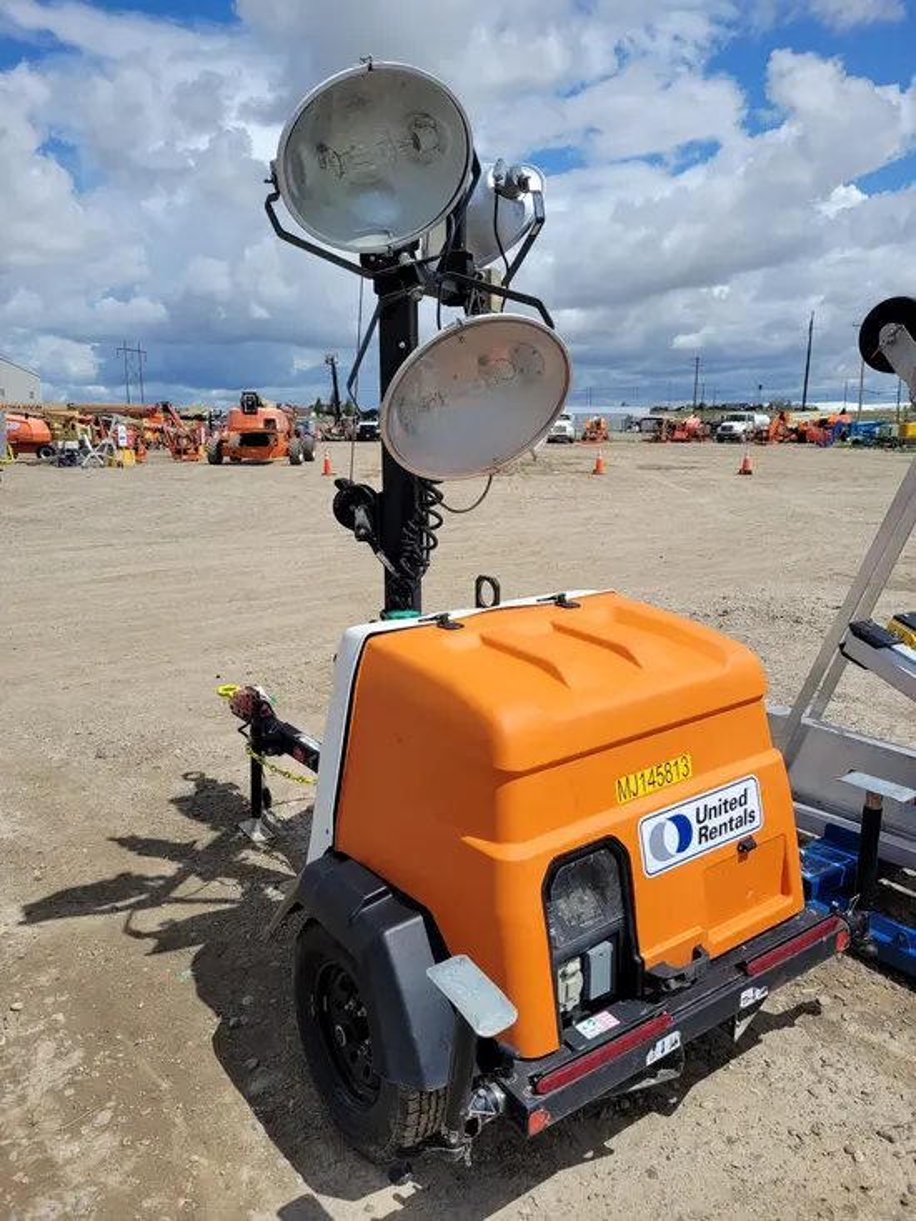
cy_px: 610
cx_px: 458
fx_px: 917
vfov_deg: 67.3
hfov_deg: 53.1
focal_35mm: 26
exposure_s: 1/4291
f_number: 1.8
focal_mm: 5.4
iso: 40
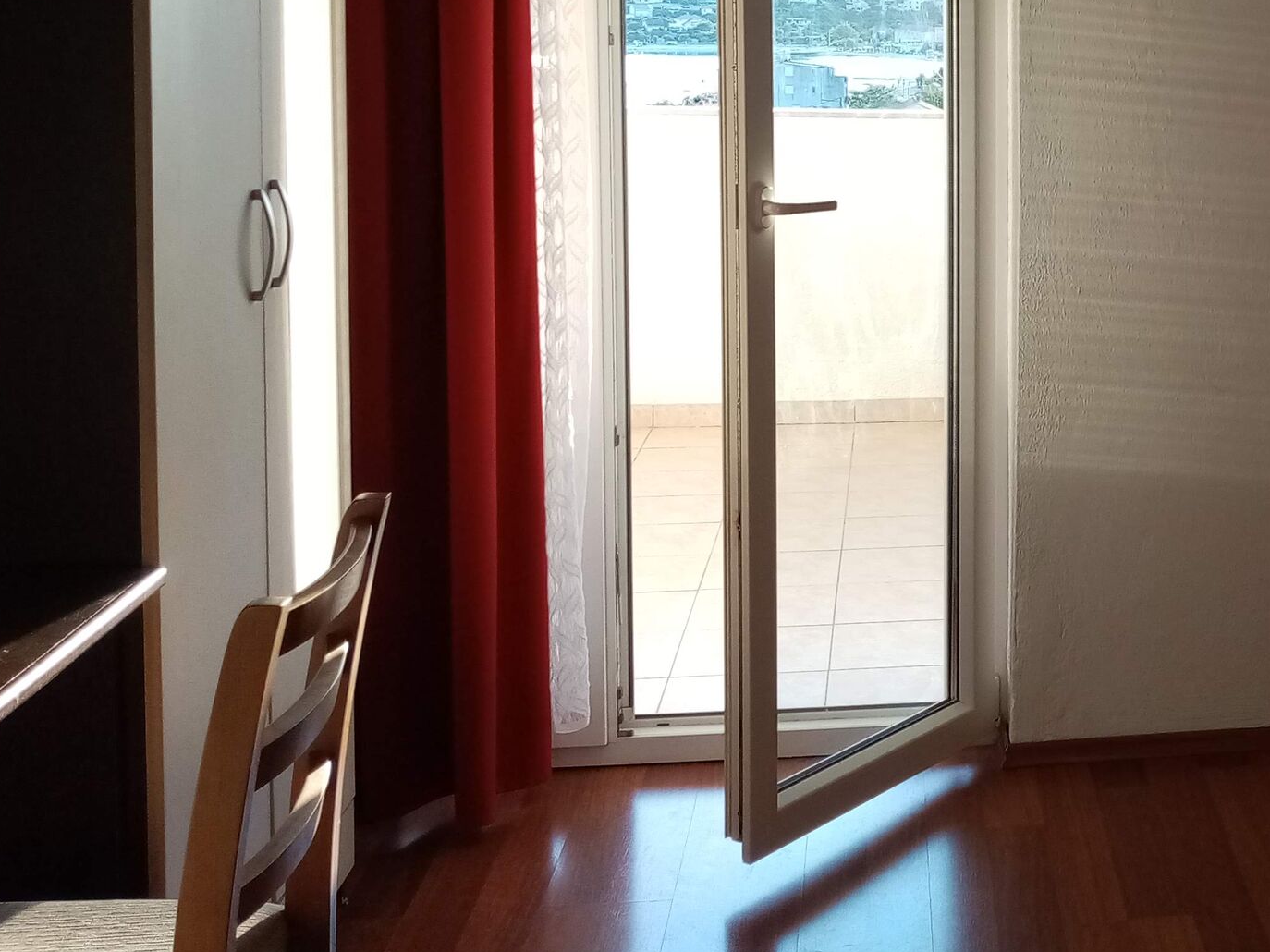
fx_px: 1944
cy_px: 189
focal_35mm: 53
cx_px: 1221
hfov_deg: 33.6
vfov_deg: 27.0
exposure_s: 1/100
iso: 136
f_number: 1.8
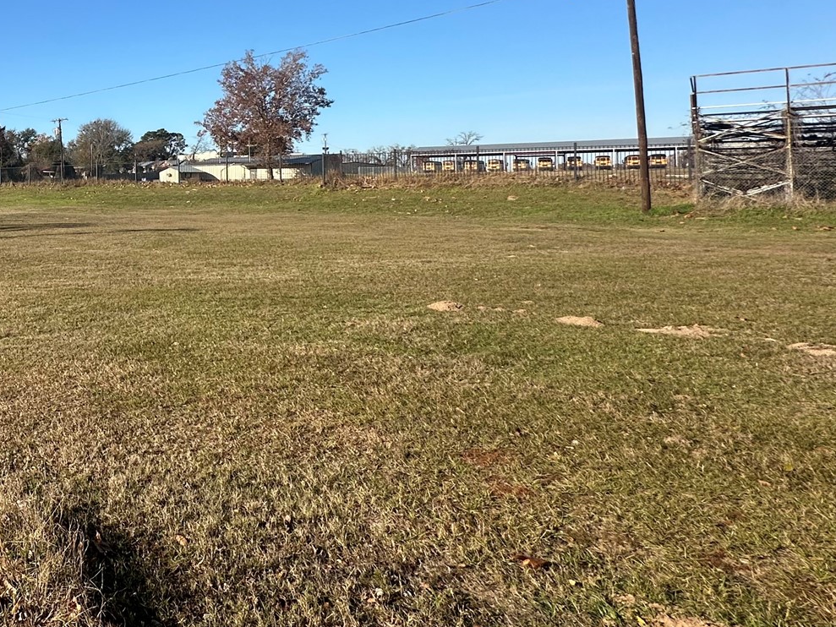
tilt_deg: +1.4
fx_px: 700
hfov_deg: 49.1
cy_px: 169
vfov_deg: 46.8
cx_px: -20
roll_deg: +0.3
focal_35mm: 29
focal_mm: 2.22
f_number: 2.2
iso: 50
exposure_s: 1/1887
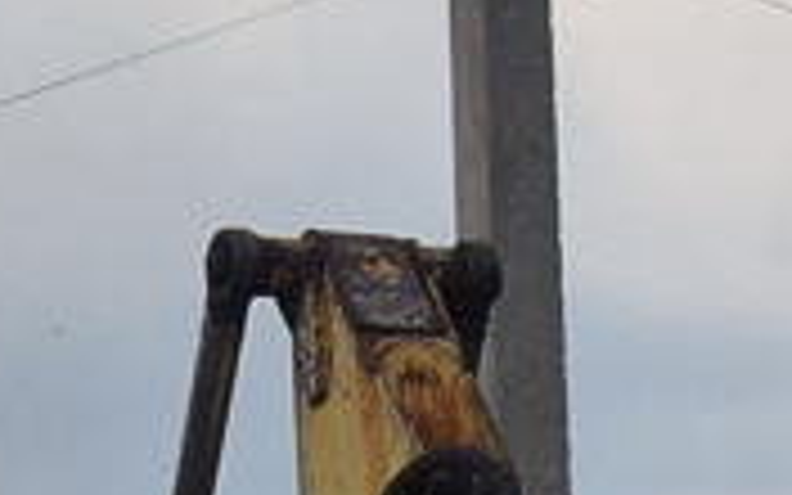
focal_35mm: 573
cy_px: 1530
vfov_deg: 2.3
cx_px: -608
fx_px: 12378
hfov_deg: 3.6
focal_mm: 55
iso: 400
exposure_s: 1/500
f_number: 5.6
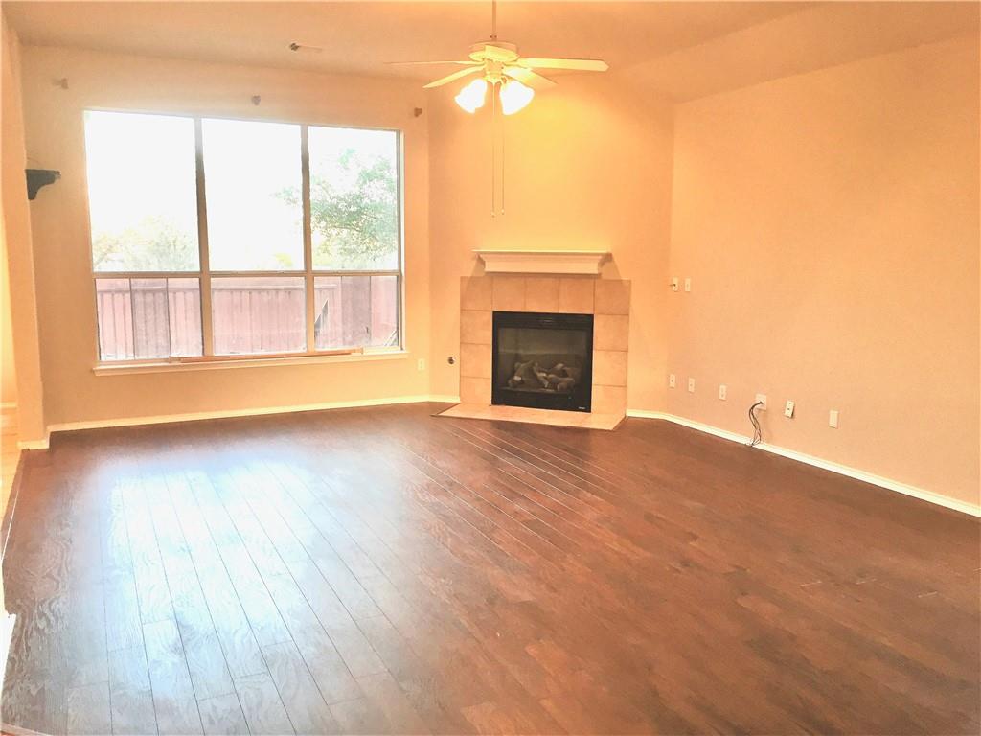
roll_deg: -0.6
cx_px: 490
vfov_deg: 48.2
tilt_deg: -8.4
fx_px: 822
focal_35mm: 29
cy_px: 368
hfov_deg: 61.7
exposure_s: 1/30
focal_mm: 4.15
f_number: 2.2
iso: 80
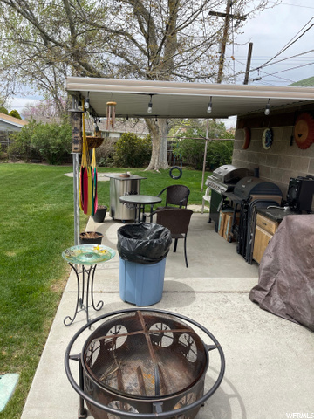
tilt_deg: -9.5
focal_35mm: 26
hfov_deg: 53.1
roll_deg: -3.0
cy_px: 210
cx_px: 157
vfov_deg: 67.3
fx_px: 314
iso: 32
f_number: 1.6
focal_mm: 5.1
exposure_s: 1/2336
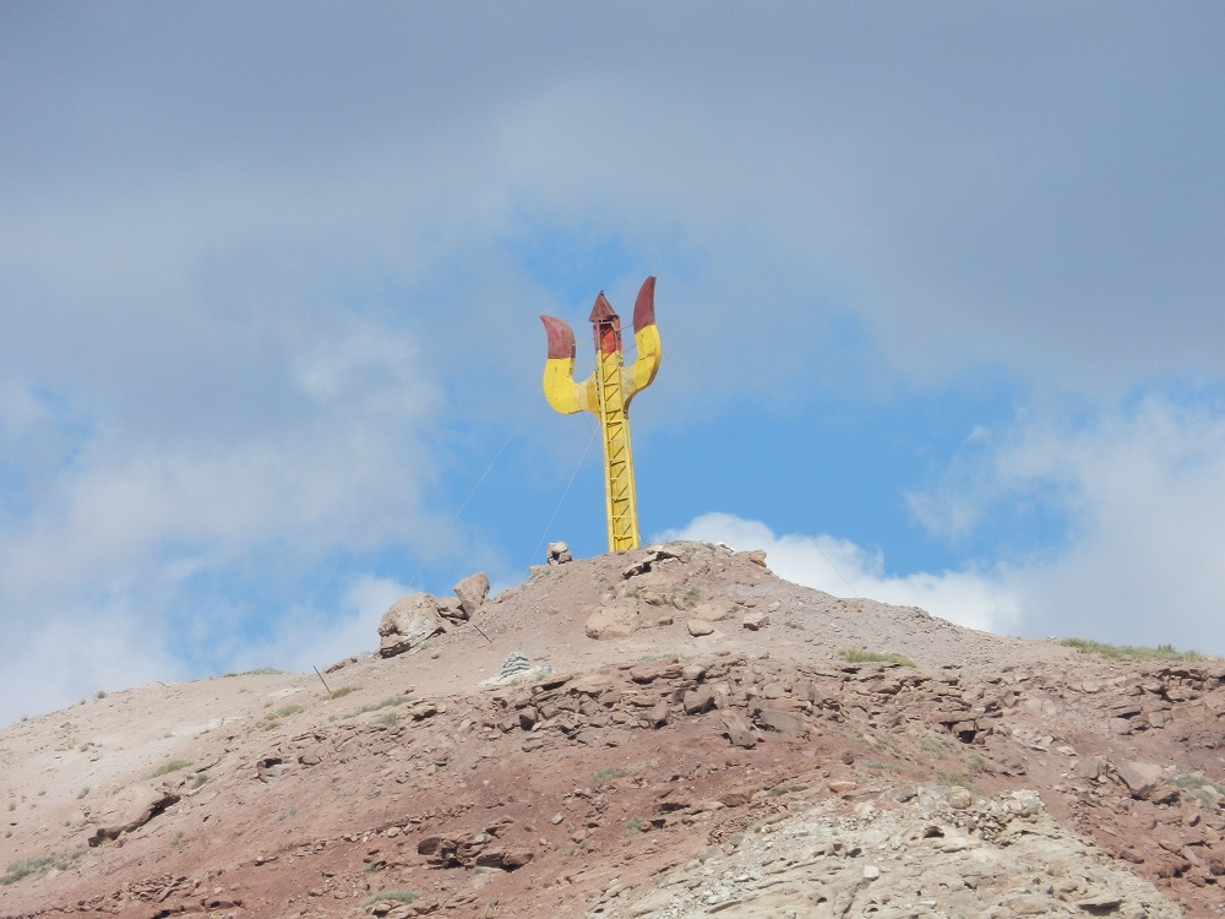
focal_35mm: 435
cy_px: 460
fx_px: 15394
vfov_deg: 3.4
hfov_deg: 4.6
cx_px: 612
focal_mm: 77.3
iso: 160
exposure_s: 1/800
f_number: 5.6
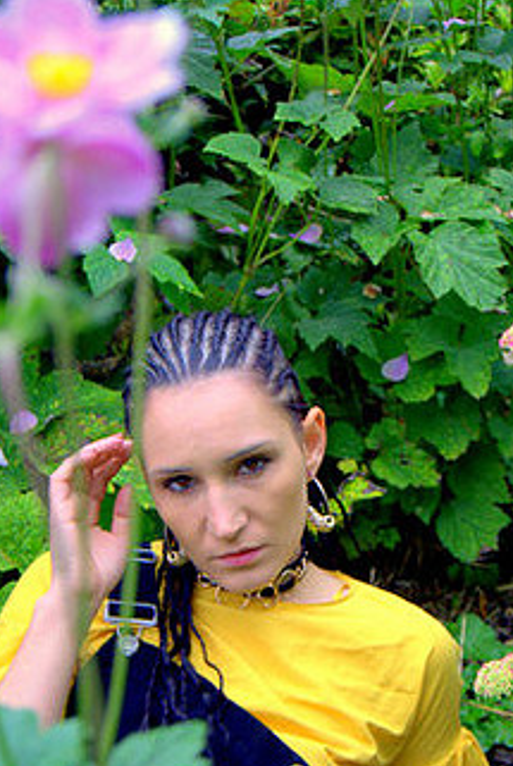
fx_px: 2018
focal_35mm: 95
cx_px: 266
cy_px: 515
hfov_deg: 14.5
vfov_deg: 21.4
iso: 100
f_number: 5.6
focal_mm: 45
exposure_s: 1/160
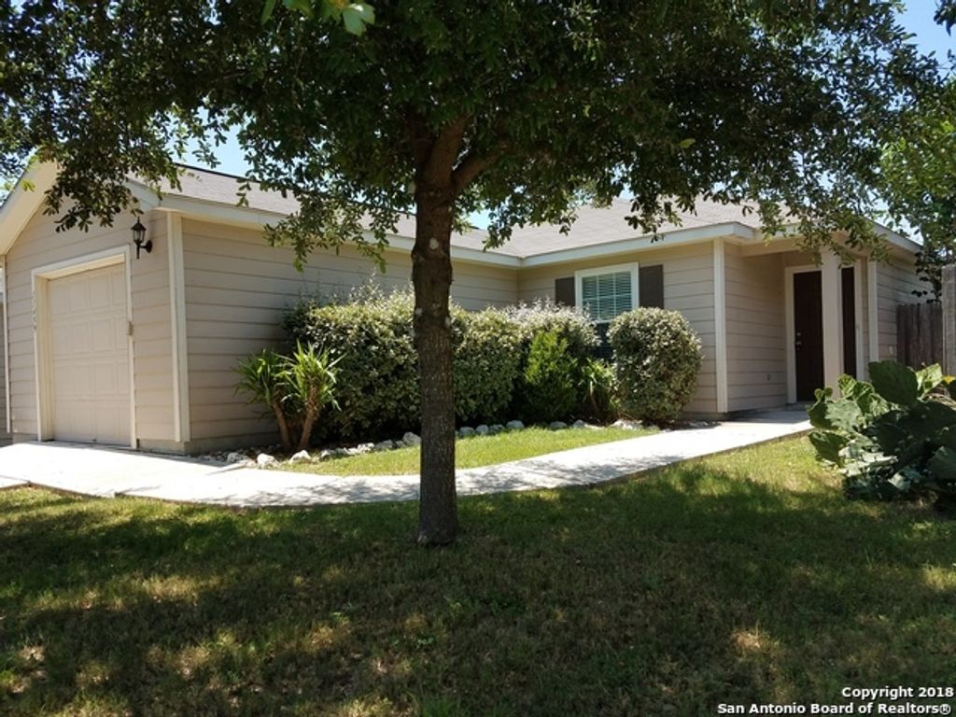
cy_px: 358
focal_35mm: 26
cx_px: 478
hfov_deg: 67.3
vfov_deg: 53.1
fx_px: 718
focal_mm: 4.2
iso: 40
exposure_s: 1/1080
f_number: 1.7
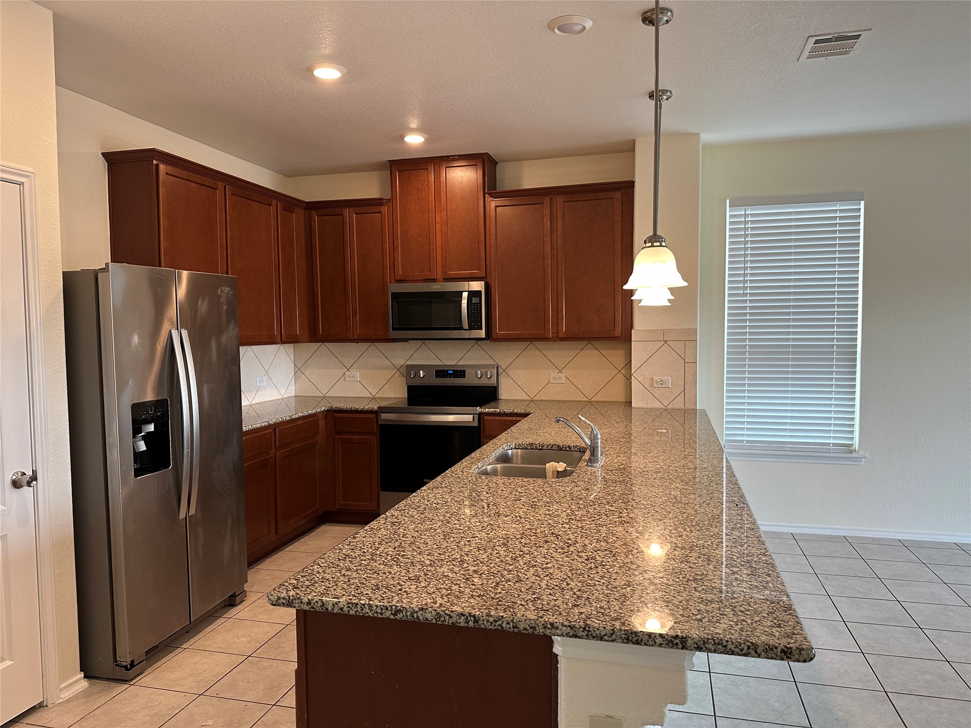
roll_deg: +0.6
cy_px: 364
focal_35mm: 24
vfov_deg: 56.8
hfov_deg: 71.6
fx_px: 673
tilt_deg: -3.0
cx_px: 486
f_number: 1.78
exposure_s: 1/120
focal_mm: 6.86
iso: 160
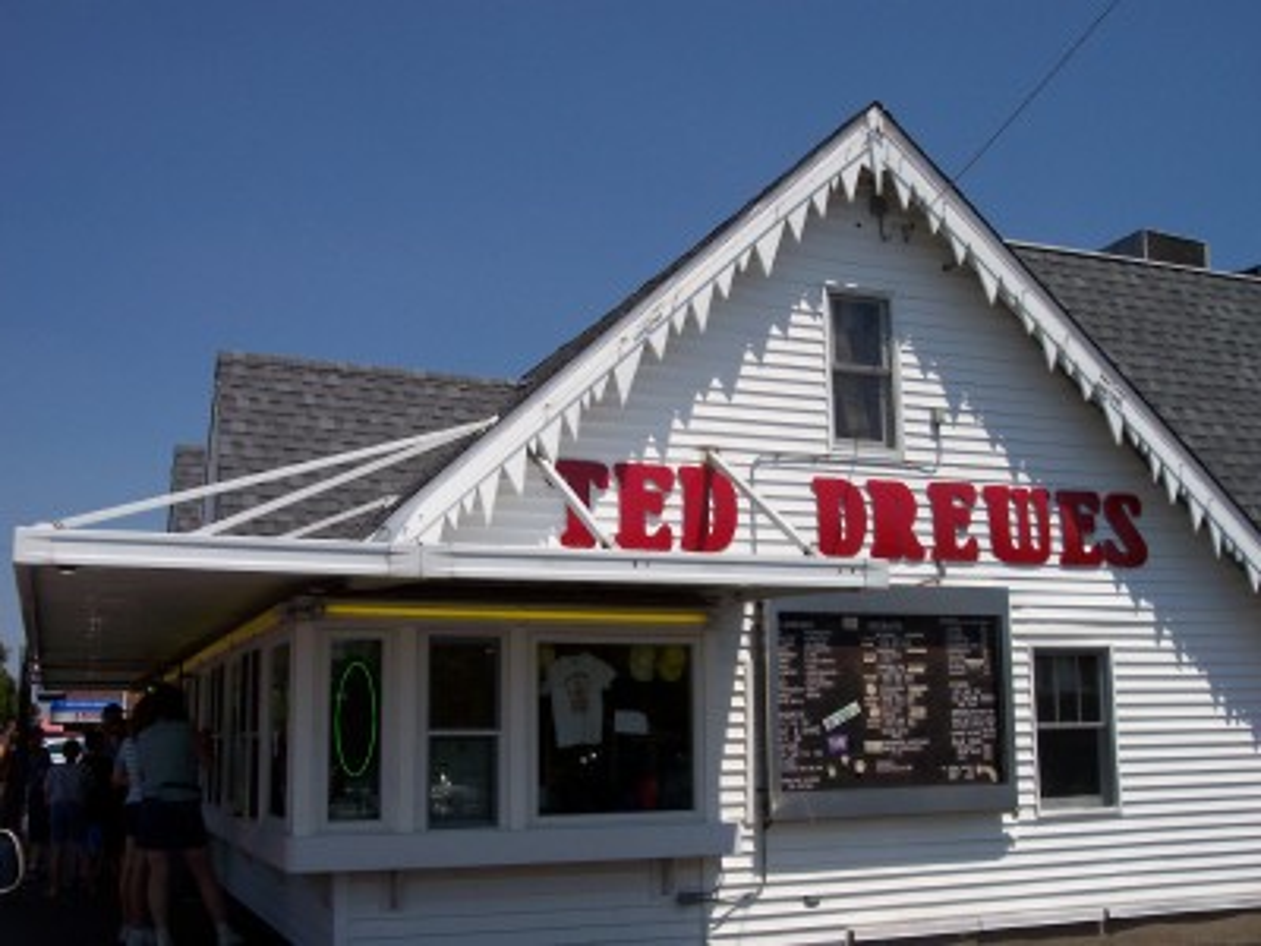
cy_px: 473
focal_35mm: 38
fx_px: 1384
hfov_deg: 49.0
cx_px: 630
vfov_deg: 37.7
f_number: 4.8
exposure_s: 1/1000
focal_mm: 8
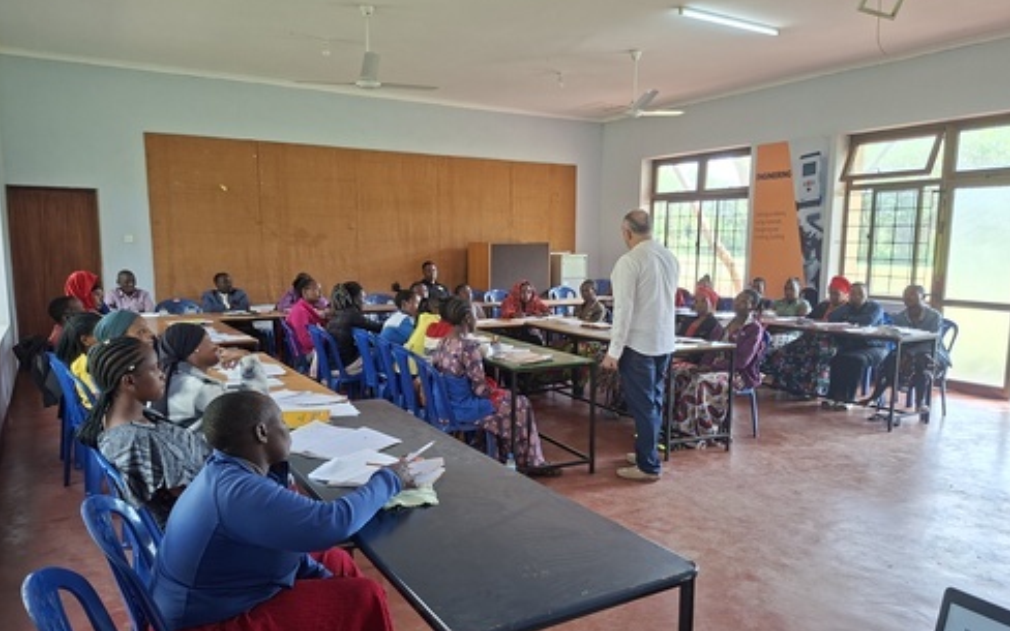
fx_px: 688
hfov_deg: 72.5
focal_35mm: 25
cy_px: 340
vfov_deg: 49.2
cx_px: 501
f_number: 1.8
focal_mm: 5.54
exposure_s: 1/100
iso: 200
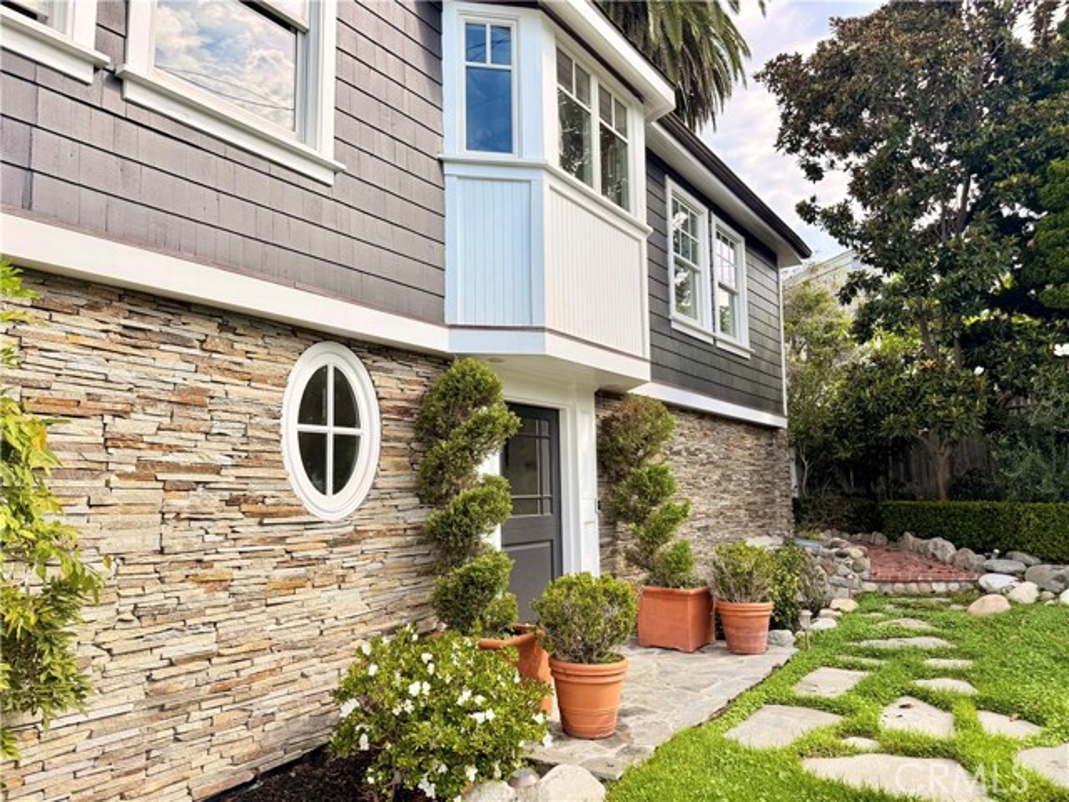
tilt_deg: +6.3
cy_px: 401
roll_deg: +0.5
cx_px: 534
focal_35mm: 24
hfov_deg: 71.6
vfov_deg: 56.8
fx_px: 741
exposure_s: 1/3145
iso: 80
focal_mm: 6.76
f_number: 1.78
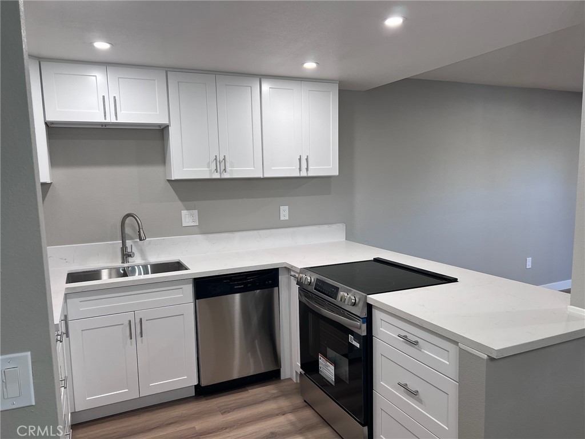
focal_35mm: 26
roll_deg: +1.6
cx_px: 292
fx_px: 439
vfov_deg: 53.1
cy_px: 220
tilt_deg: -6.5
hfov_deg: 67.3
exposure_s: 1/120
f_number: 1.5
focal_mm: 5.7
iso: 100
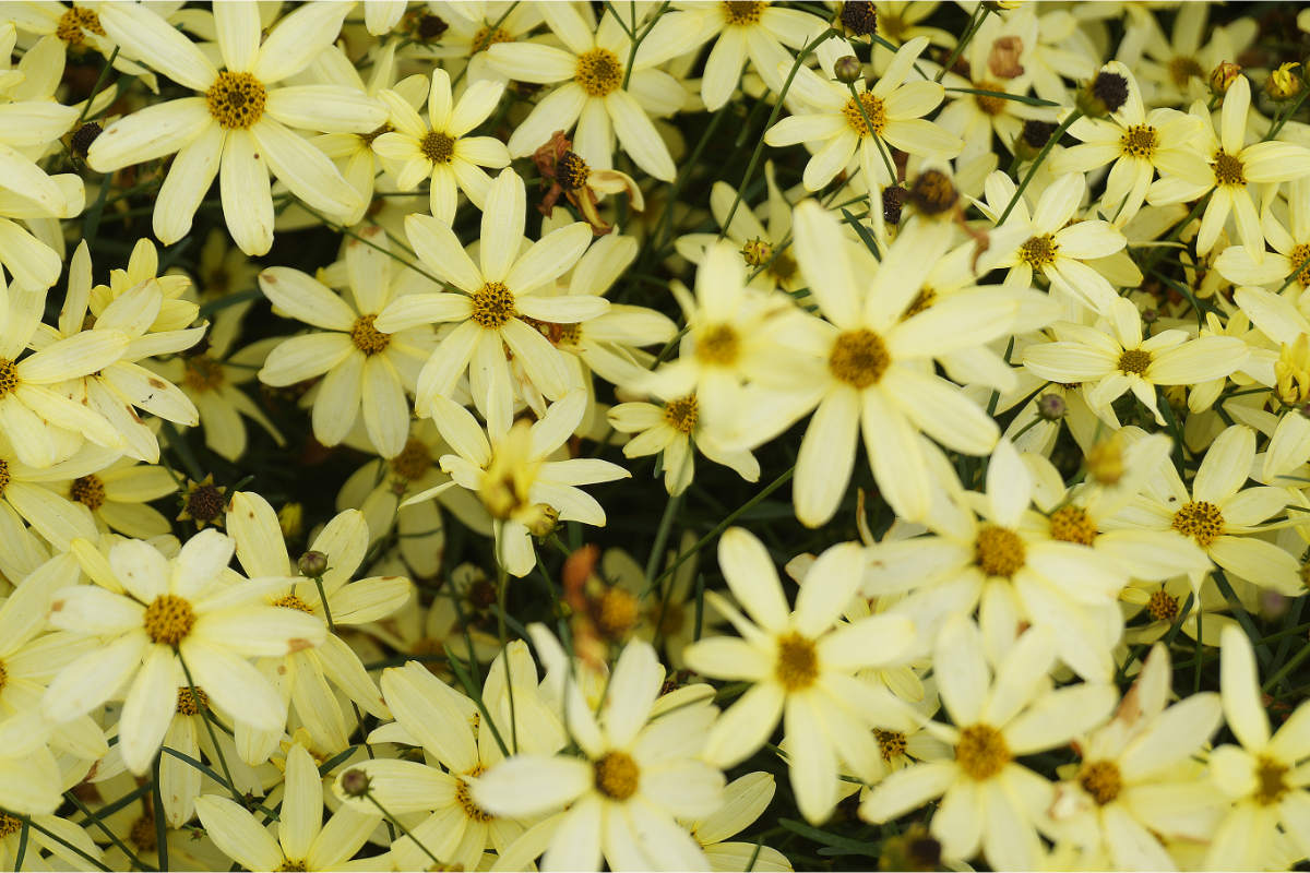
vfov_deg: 16.6
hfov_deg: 24.6
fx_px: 3002
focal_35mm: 82
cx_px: 655
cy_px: 436
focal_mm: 55
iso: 100
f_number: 7.1
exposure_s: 1/250
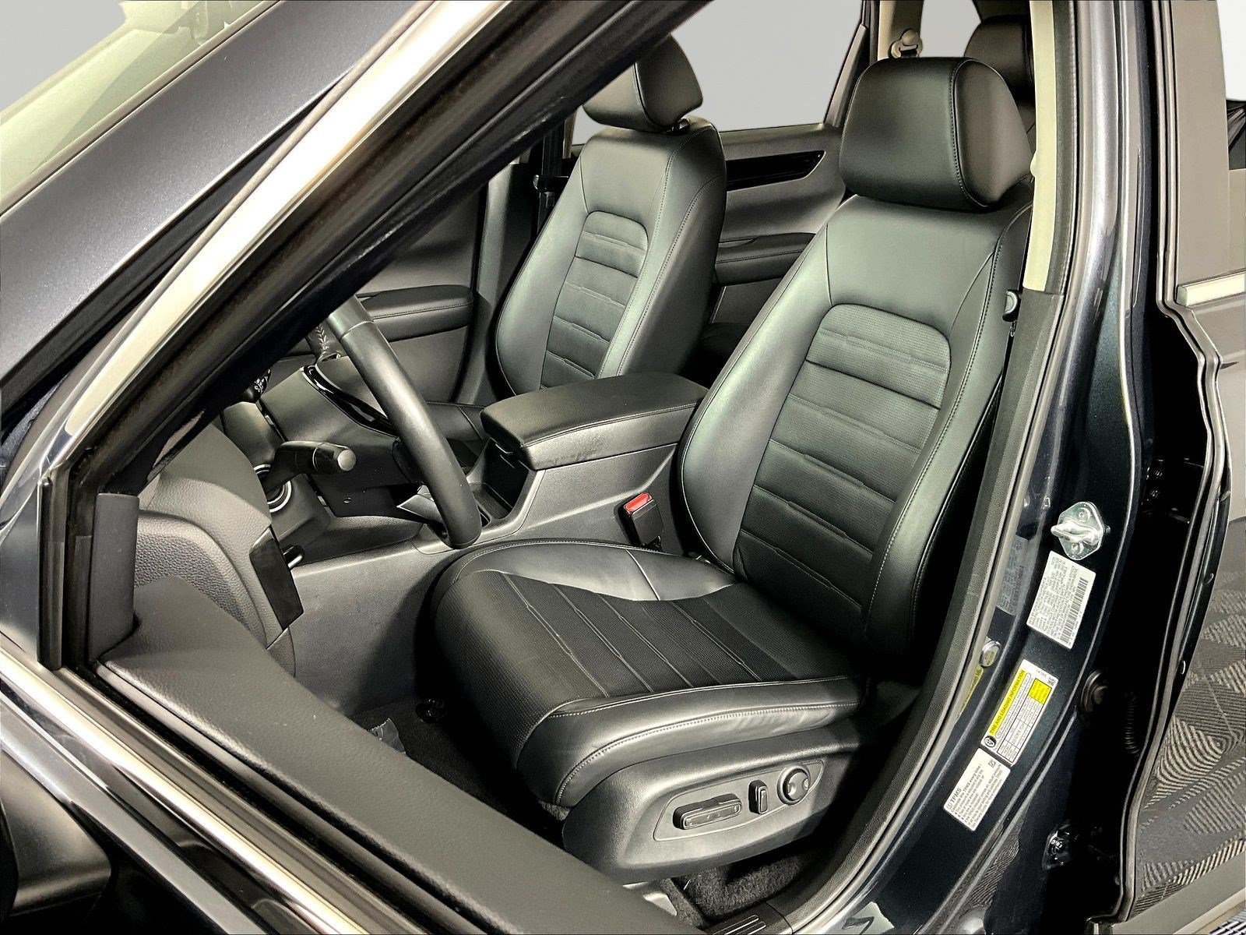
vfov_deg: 48.2
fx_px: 1044
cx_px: 623
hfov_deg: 61.7
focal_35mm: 29
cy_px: 468
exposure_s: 1/60
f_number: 1.8
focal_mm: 3
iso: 160
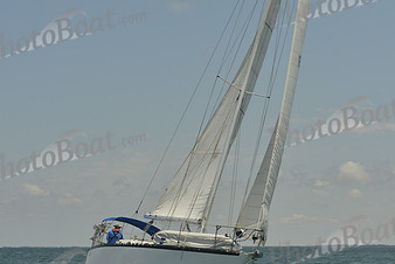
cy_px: 77
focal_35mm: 120
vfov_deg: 11.4
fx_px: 1318
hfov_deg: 17.0
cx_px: 207
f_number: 13
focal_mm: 70
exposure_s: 1/800
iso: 280
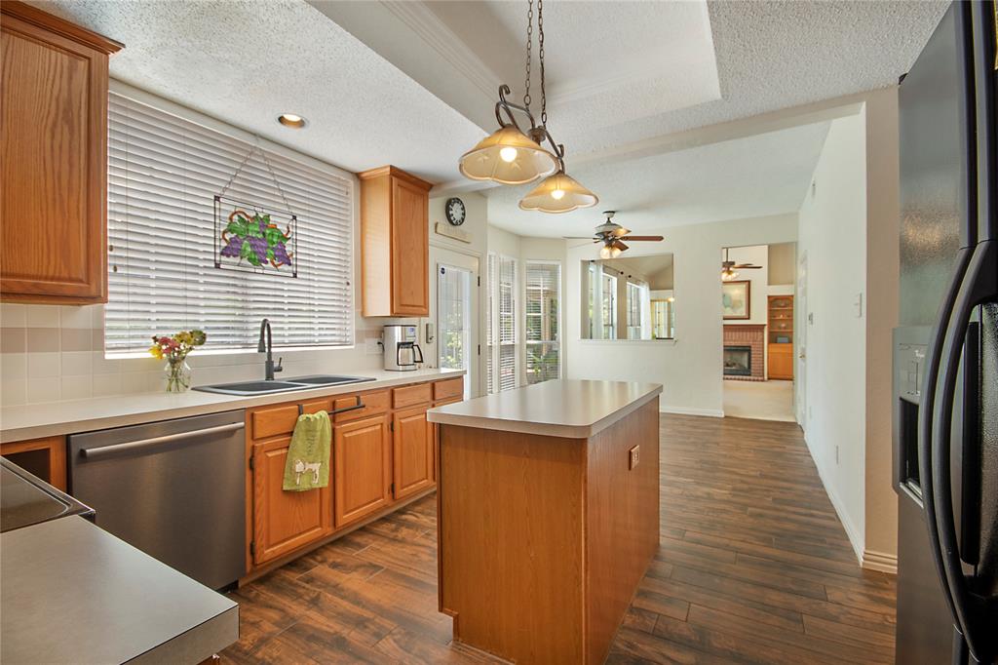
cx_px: 499
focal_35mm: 15
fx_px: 416
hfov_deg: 100.4
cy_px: 332
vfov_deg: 77.3
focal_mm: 10
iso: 100
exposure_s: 1/50
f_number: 8
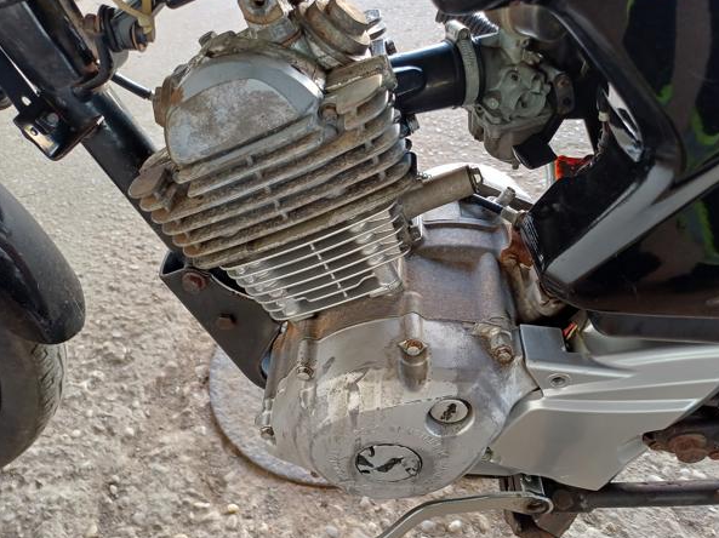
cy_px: 281
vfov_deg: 51.3
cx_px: 365
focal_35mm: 27
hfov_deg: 65.4
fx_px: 560
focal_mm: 4.65
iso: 100
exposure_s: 1/50
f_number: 1.8
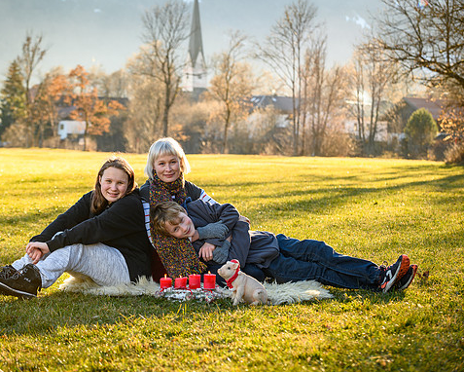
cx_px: 193
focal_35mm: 98
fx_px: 1346
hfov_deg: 19.5
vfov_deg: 15.7
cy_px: 185
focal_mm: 86
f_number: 5.6
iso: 100
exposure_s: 1/125
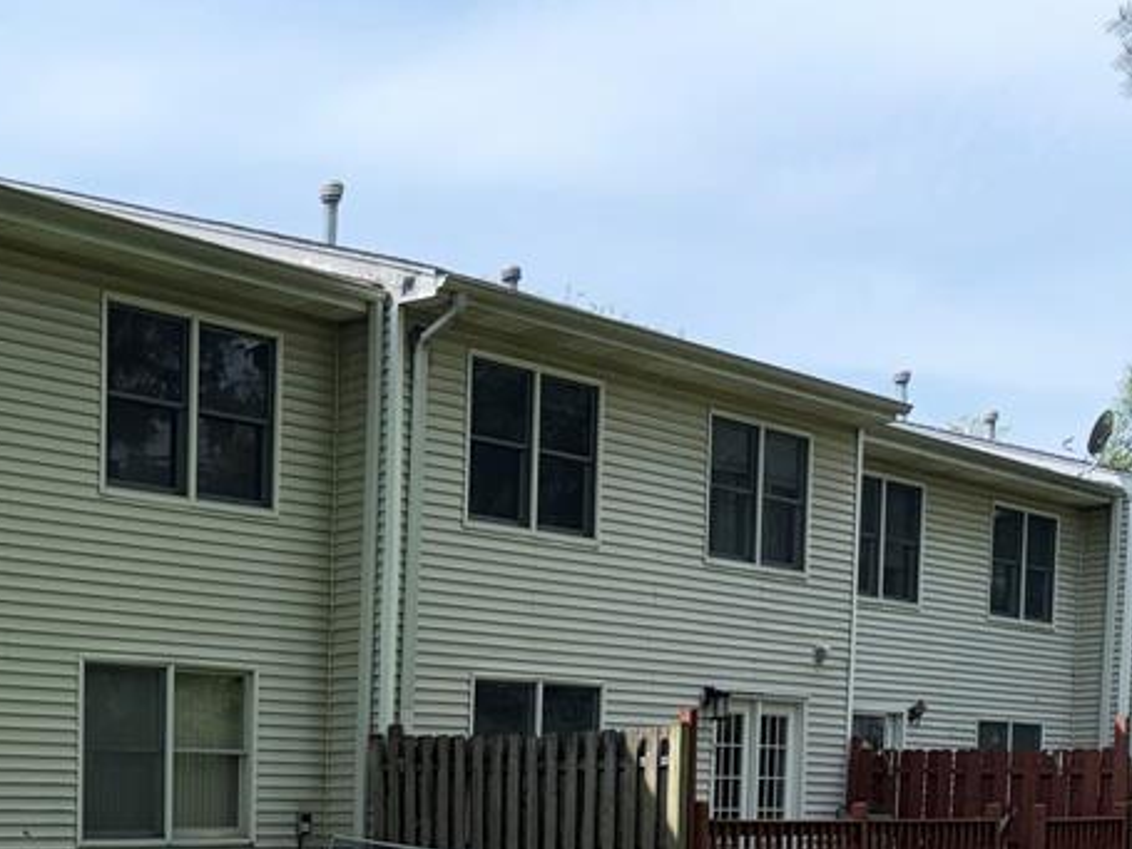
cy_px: 911
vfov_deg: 25.3
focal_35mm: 54
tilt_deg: -3.6
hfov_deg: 32.3
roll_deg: -0.2
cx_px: -40
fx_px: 1765
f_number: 1.78
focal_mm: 6.76
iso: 50
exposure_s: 1/3676
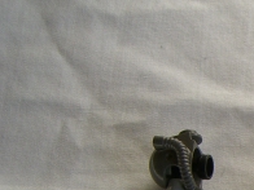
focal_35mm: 124
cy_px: 274
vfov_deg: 11.5
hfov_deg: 14.6
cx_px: 402
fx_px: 910
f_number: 4.3
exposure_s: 1/160
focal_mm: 6.2
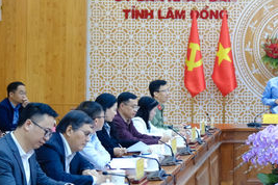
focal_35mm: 103
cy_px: 56
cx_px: 278
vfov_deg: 13.3
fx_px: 795
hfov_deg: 19.3
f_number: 4
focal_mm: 34.2
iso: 2000
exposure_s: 1/200
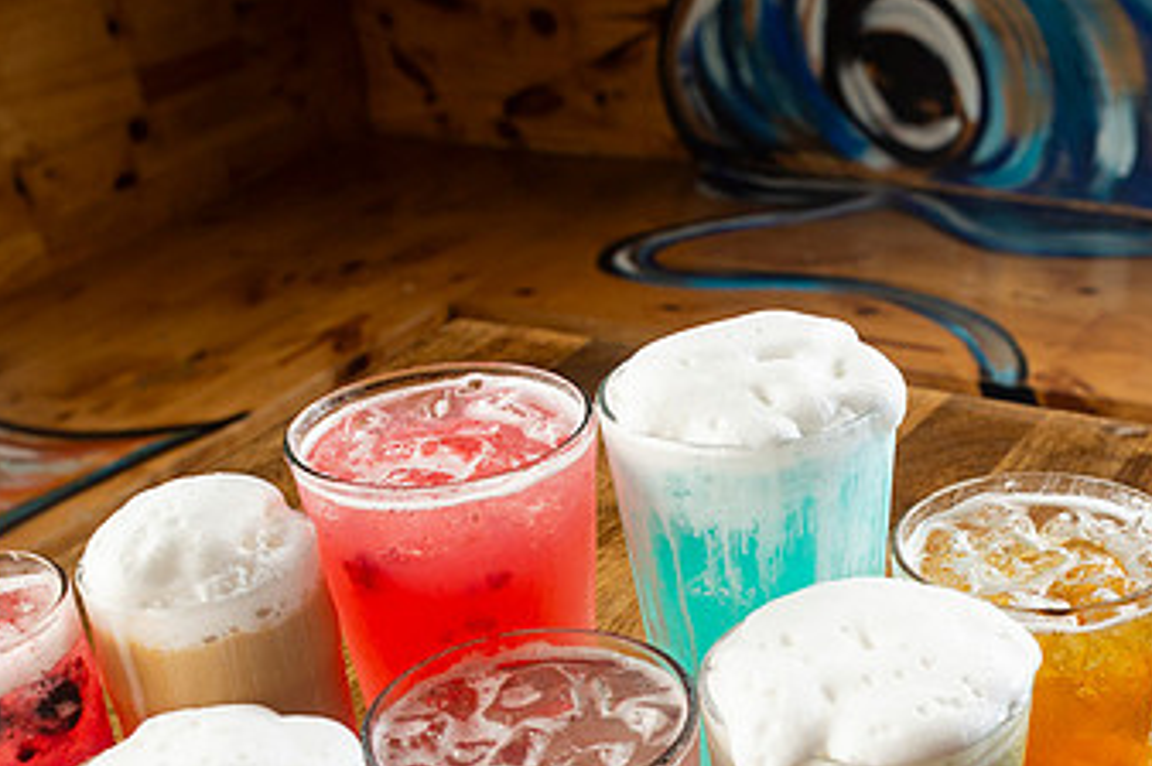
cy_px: 732
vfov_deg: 22.9
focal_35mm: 57
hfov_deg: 34.7
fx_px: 1822
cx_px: 776
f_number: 5.6
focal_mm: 24
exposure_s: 1/80
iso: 400
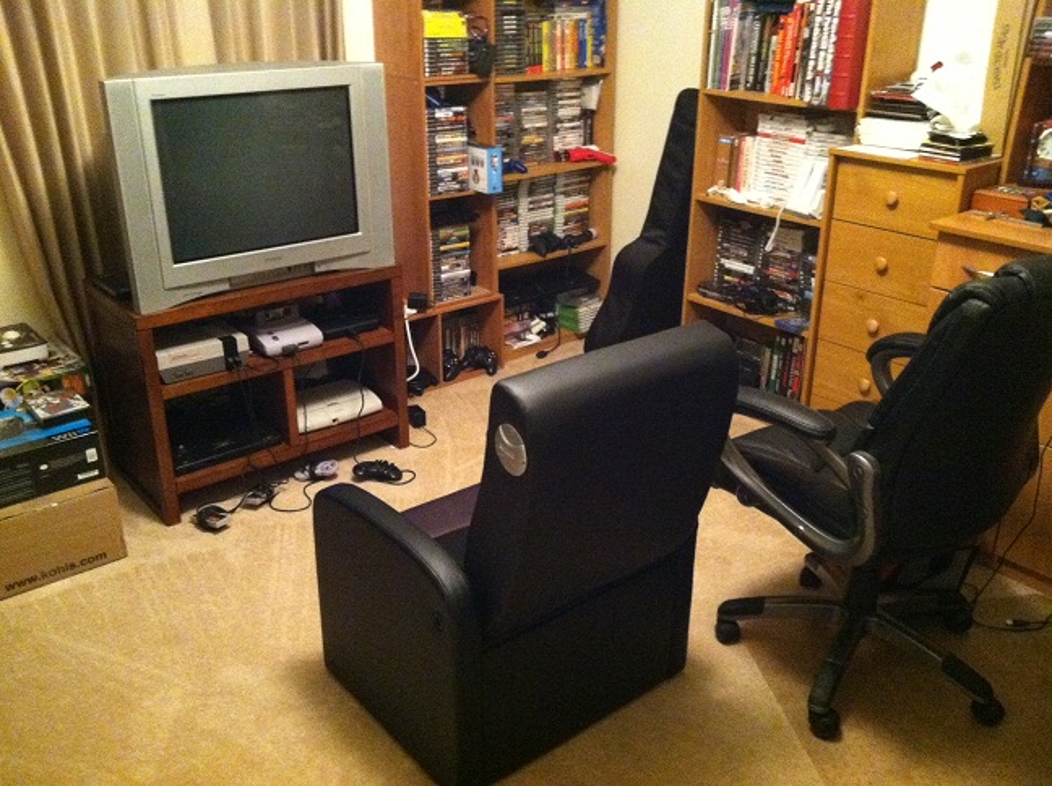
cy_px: 393
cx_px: 526
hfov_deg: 52.7
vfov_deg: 40.6
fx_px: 1062
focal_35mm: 35
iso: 1000
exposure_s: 1/15
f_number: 2.8
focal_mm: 3.85
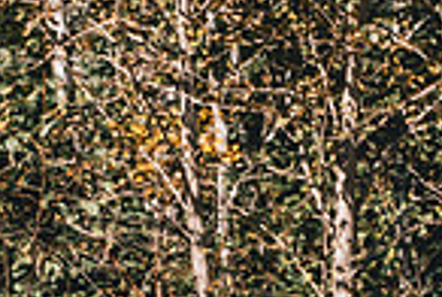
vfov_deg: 1.4
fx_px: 12254
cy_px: 615
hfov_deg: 2.1
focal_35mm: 996
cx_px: 317
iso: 400
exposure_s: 1/5000
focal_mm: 150
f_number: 2.8
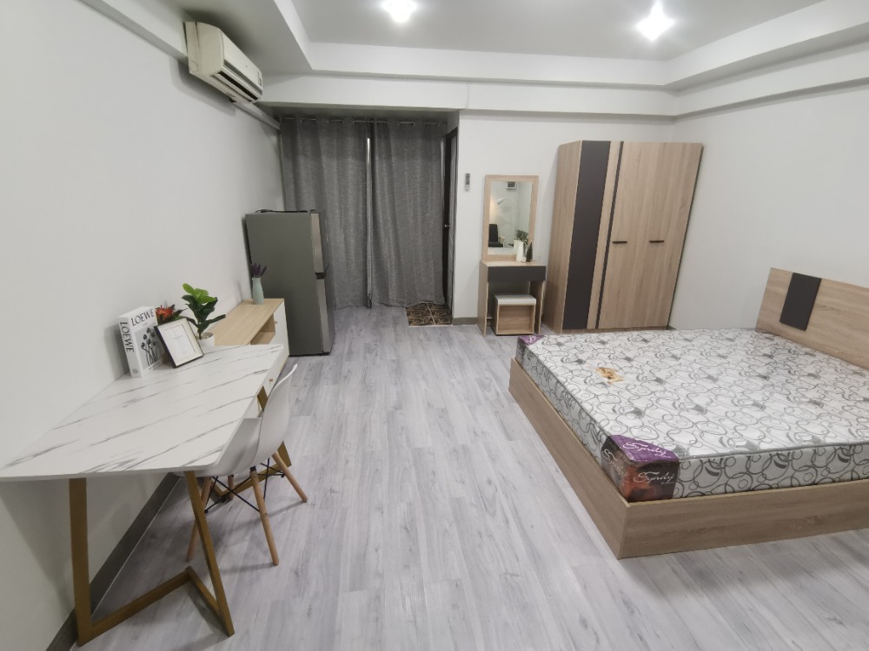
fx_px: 427
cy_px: 326
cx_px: 434
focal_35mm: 17
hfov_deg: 91.0
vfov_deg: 74.7
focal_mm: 2.23
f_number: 2.2
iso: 250
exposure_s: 1/33.3
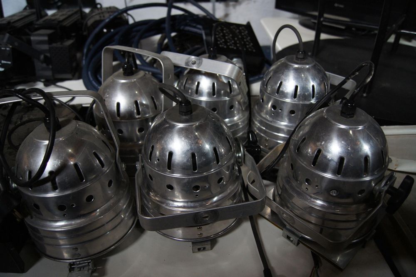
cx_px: 208
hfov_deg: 67.4
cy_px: 138
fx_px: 312
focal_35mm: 27
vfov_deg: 47.9
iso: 800
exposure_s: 1/30
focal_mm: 18
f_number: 3.5
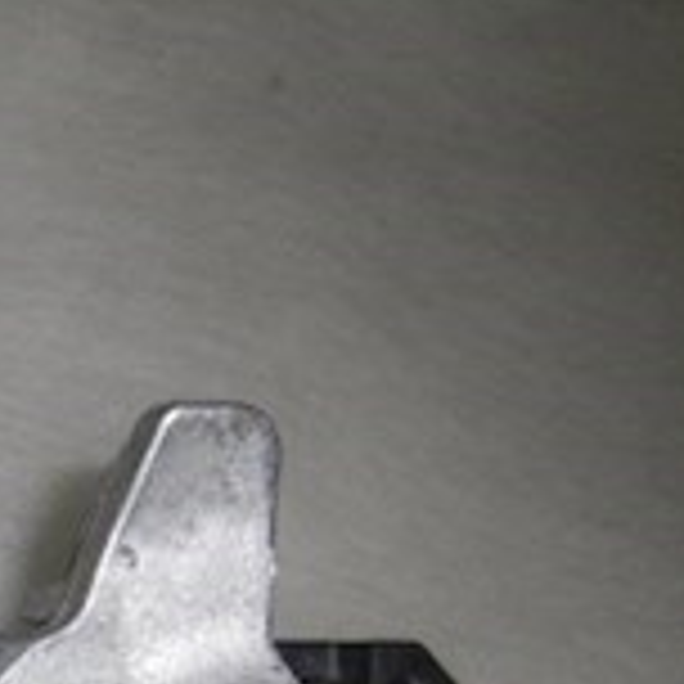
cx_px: -621
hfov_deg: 11.8
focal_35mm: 134
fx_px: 2996
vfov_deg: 12.5
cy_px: 976
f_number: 2.8
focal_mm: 6.3
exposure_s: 1/60
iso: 50
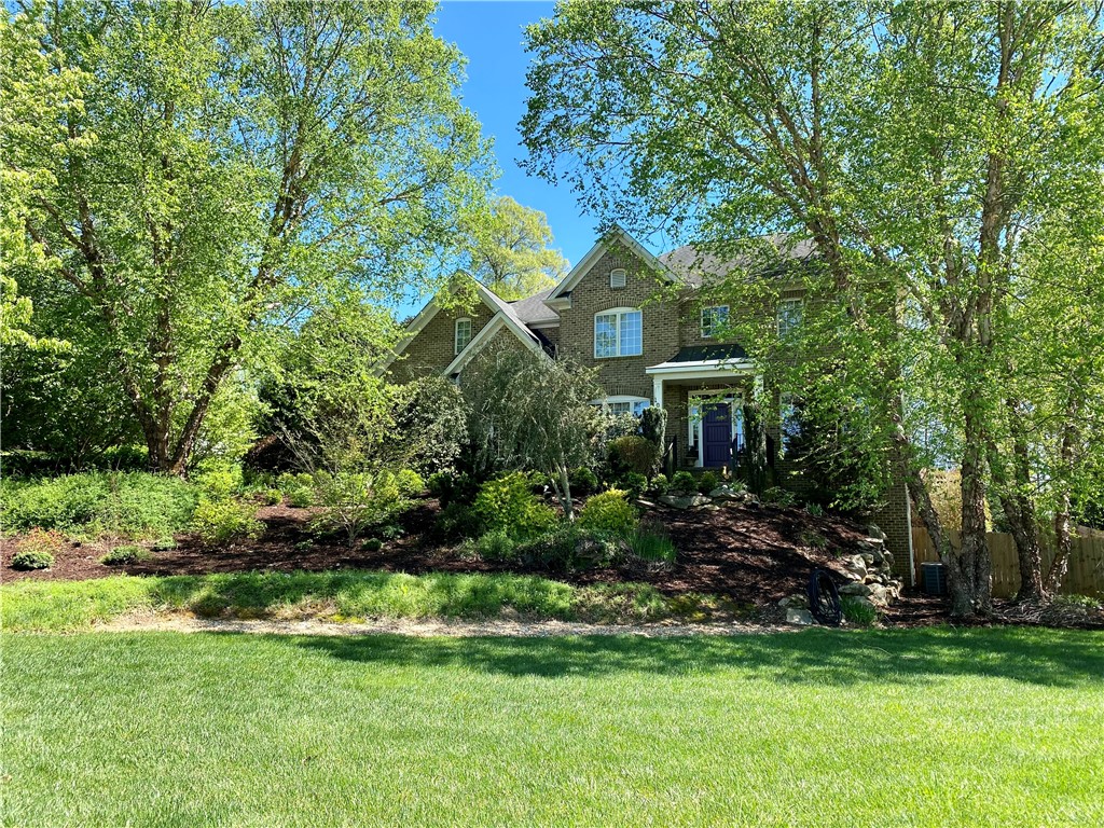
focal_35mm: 26
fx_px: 829
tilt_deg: +9.8
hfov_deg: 67.3
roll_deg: -1.2
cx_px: 552
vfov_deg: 53.1
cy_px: 414
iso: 32
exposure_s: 1/782
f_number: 1.8
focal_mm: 4.25
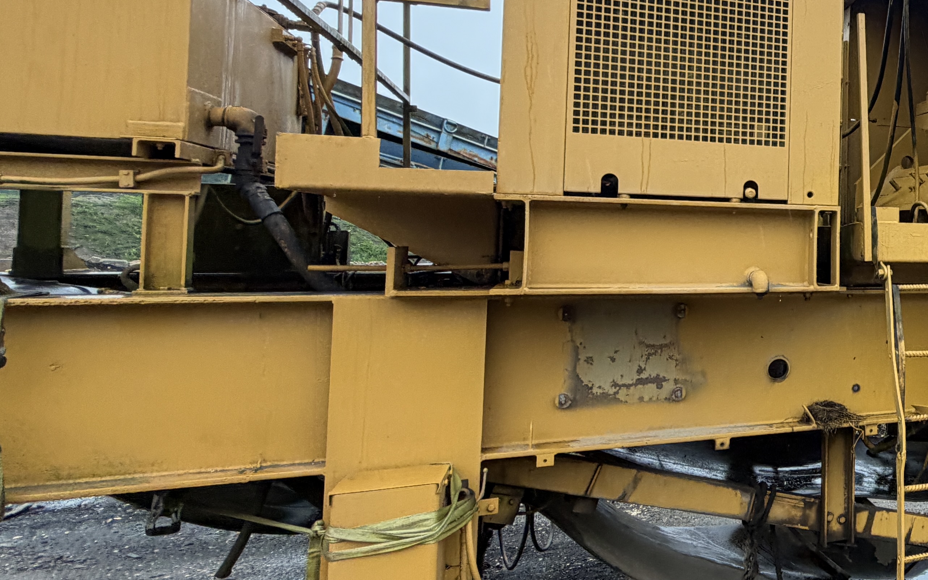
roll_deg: -2.6
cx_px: 992
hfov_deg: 45.6
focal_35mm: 33
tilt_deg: +7.2
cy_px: 210
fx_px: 835
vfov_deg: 38.0
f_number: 2.2
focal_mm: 2.22
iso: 50
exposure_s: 1/363
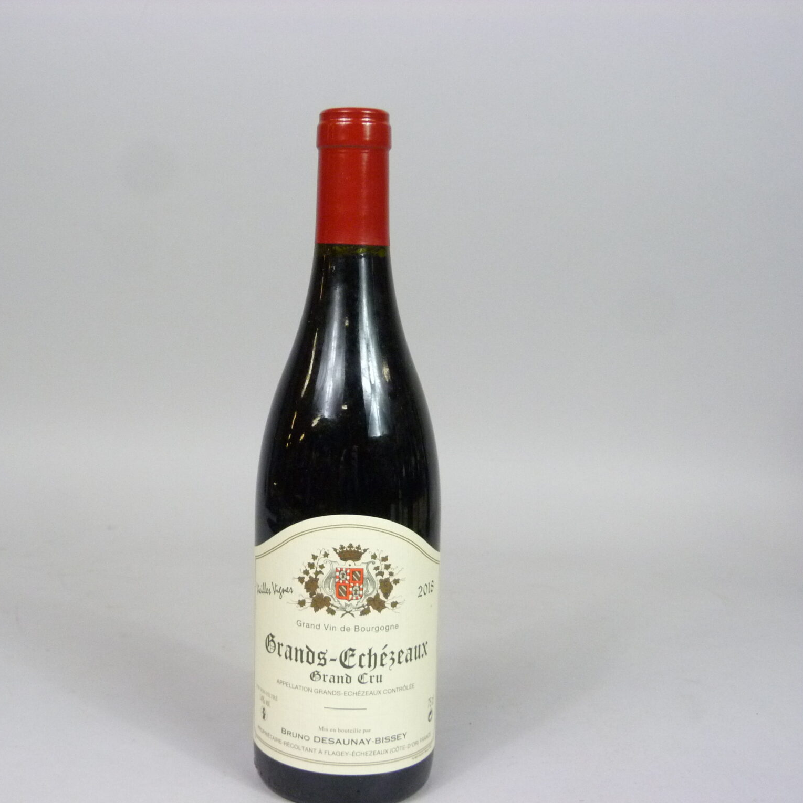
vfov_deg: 37.6
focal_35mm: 45
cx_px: 306
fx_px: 1181
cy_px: 401
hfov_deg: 37.3
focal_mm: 6.8
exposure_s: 1/60
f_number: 3.1
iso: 400
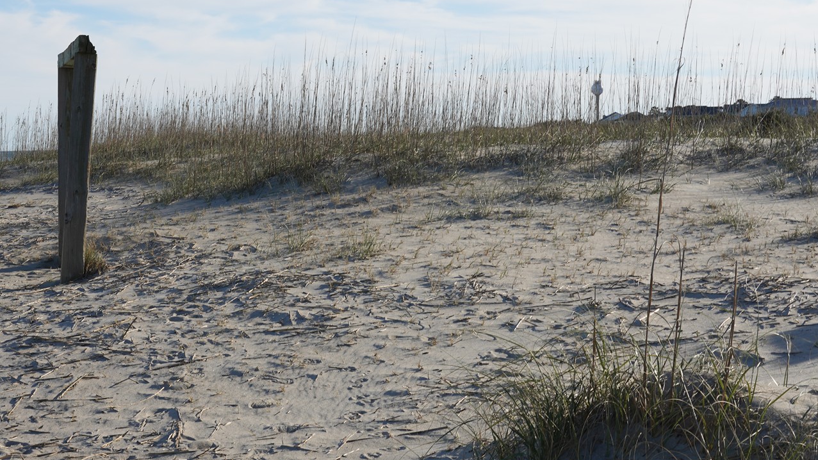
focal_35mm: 64
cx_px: 384
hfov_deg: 32.8
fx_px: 1388
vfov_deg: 18.8
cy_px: 148
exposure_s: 1/100
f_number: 16
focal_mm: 39
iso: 100
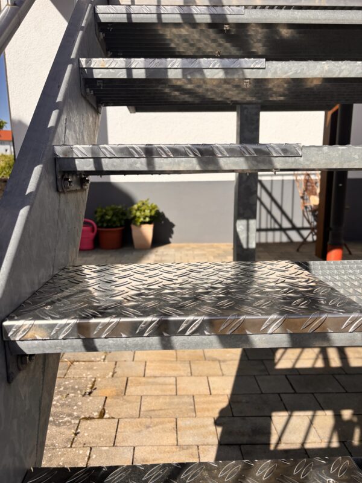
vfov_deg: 67.3
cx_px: 181
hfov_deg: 53.1
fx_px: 363
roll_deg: +0.9
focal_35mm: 26
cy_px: 242
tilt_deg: -11.0
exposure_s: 1/3413
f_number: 1.6
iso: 50
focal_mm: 5.96
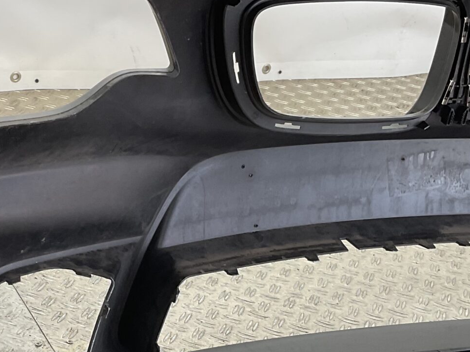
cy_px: 300
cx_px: 152
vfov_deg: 18.9
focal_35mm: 77
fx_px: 1045
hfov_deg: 25.2
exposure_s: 1/100
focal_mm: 3
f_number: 1.8
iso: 25
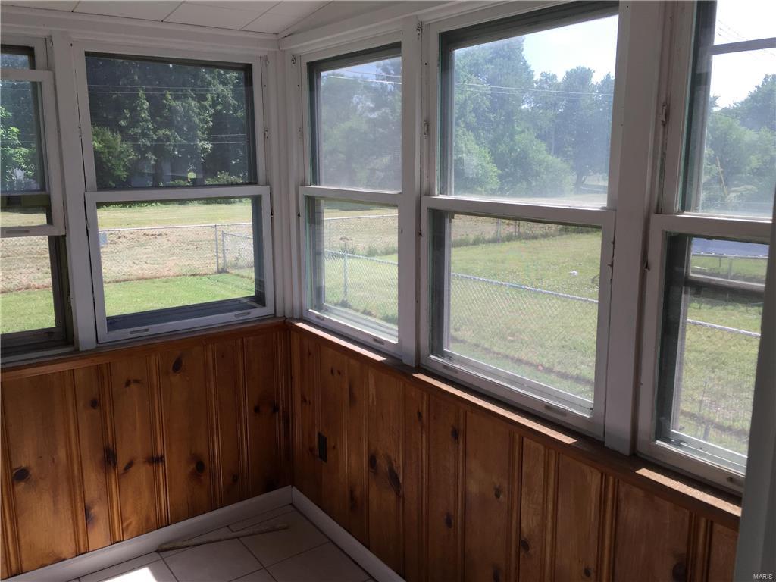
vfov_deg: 48.2
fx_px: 650
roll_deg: -1.3
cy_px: 291
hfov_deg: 61.7
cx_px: 388
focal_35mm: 29
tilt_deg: -10.9
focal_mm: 4.15
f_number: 2.2
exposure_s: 1/599
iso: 32
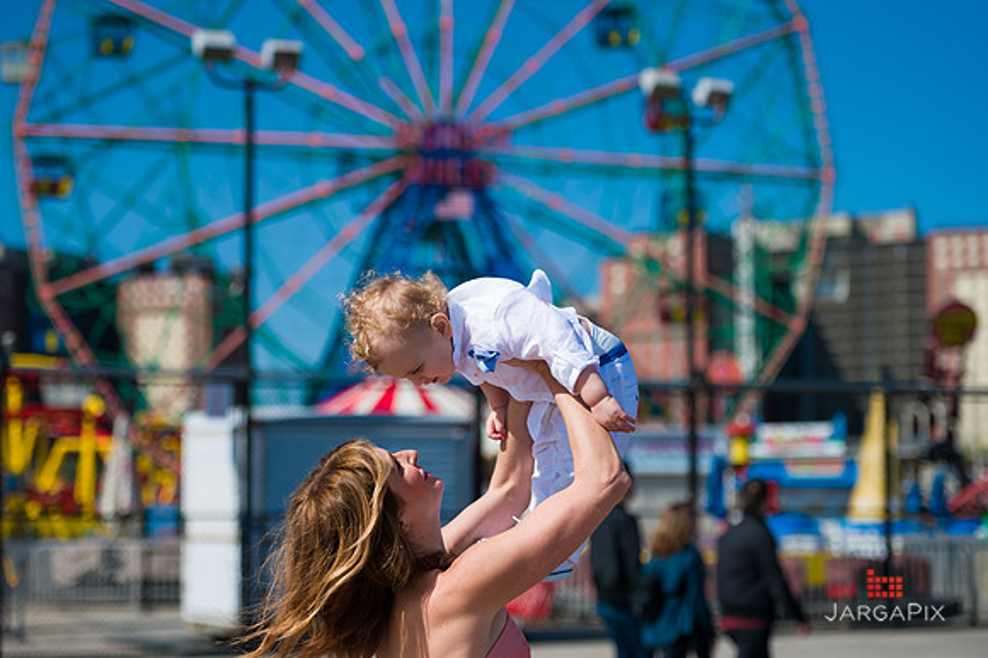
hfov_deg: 23.9
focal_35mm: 85
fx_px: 2331
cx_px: 494
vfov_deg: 16.1
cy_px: 329
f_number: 3.2
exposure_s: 1/6400
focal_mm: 85
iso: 200
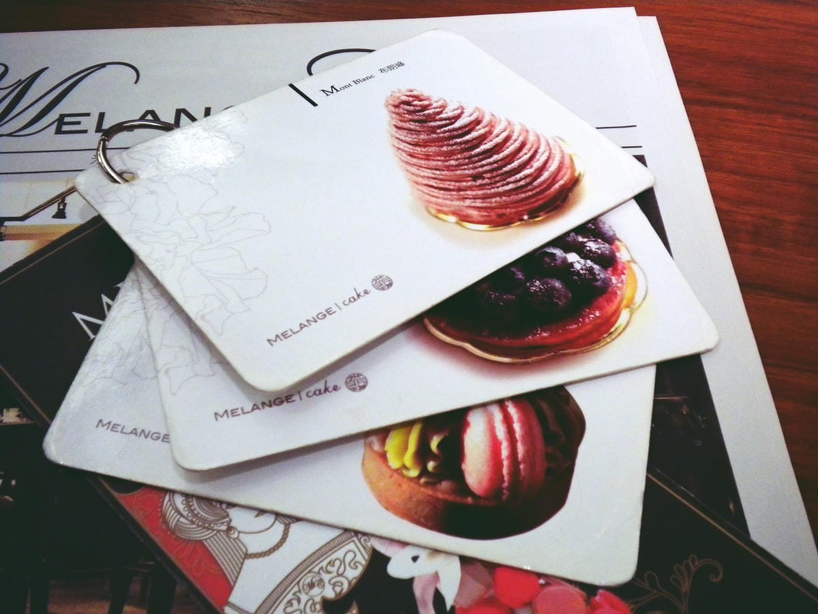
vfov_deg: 35.1
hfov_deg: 45.8
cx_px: 409
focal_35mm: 41
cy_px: 307
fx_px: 969
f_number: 3.5
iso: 400
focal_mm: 7.4
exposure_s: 1/57.4
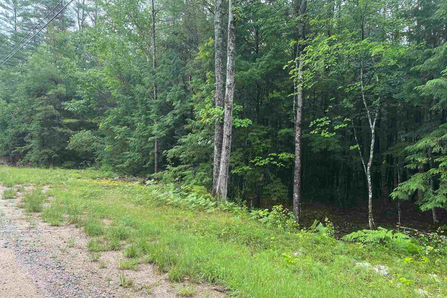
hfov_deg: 65.5
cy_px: 165
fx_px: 348
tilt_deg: -2.0
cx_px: 225
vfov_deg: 46.3
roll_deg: +0.1
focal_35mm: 28
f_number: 1.6
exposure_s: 1/354
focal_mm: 4.2
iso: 32
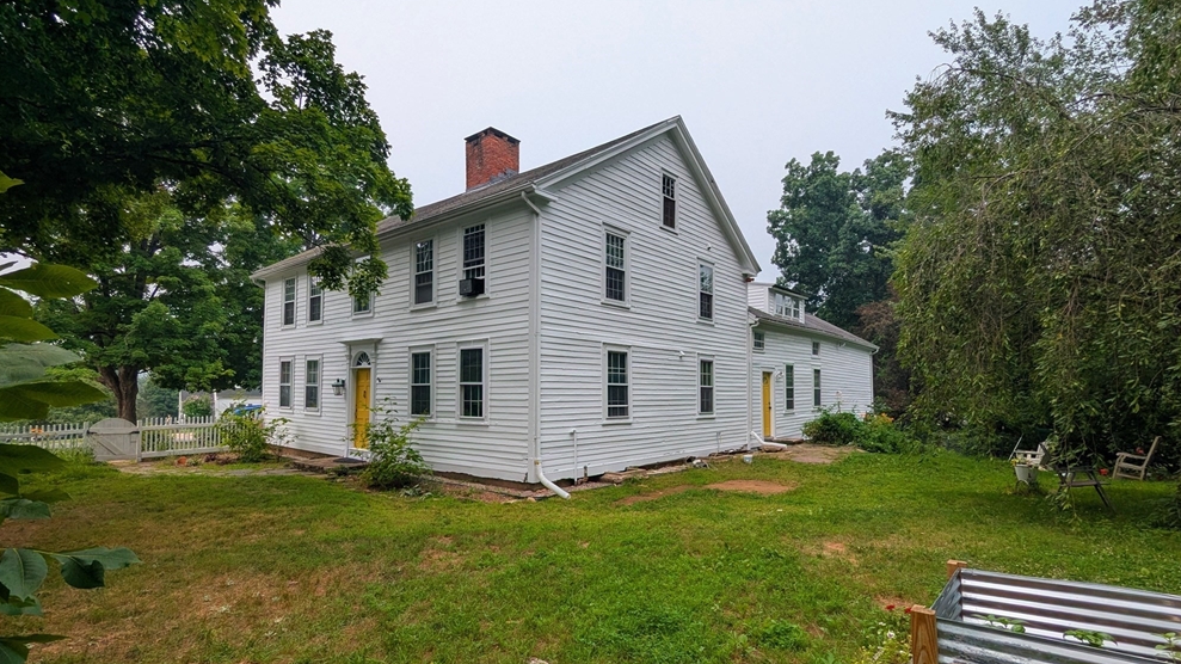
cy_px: 369
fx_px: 564
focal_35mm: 18
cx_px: 579
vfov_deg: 60.8
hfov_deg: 92.7
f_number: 2.2
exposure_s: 1/580
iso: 52
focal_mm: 2.35
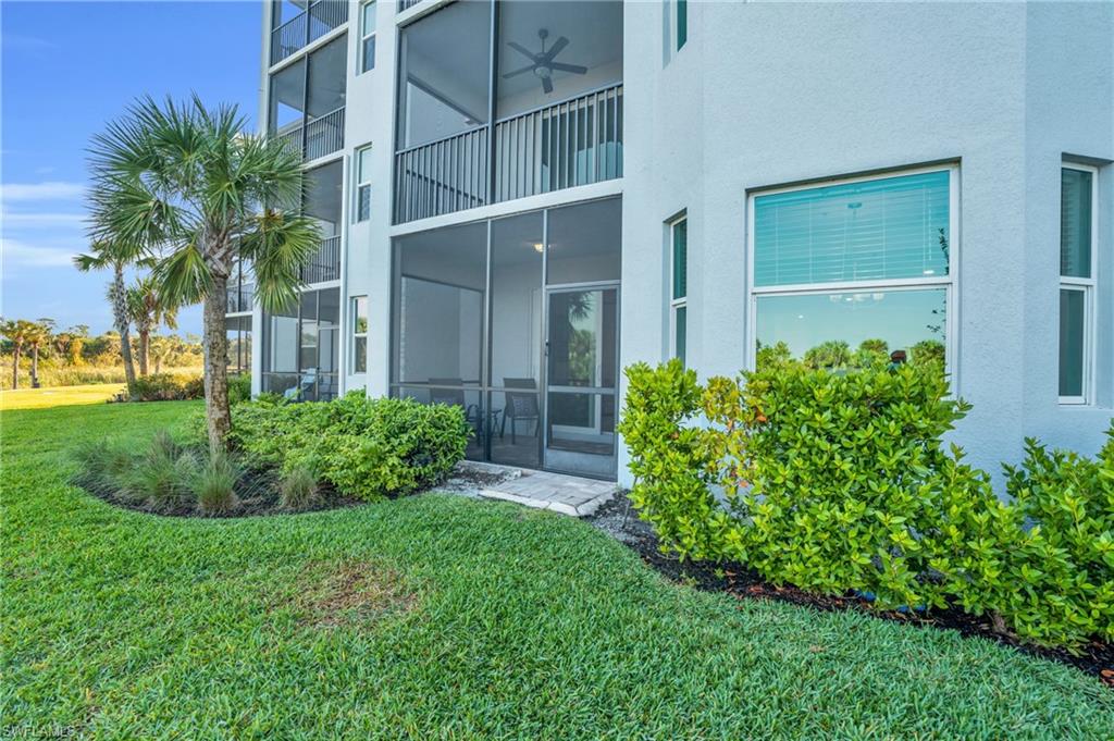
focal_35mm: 16
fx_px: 495
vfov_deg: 73.7
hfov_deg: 96.8
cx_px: 557
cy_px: 370
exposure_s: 1/60
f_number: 9
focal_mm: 16
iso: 200
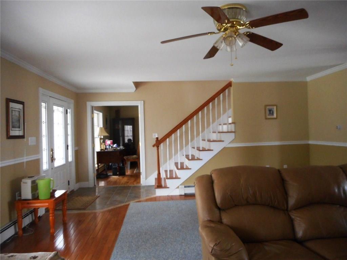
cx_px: 174
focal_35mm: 25
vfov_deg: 54.9
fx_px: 251
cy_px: 130
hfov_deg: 69.4
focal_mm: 4.5
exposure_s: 1/30
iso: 400
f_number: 3.7
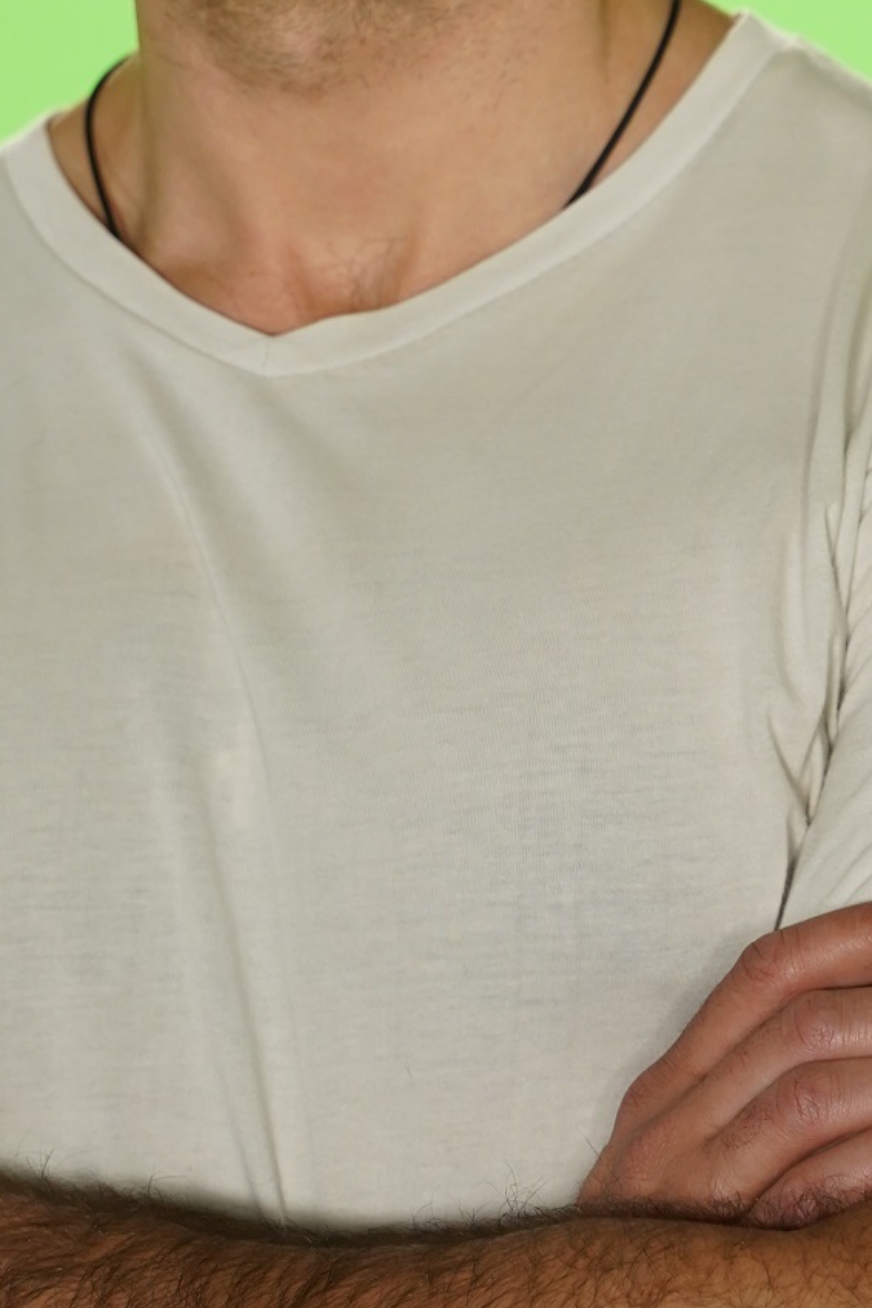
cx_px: 396
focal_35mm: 212
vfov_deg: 9.7
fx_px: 7702
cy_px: 565
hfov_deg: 6.5
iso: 1000
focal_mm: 75
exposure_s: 1/320
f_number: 4
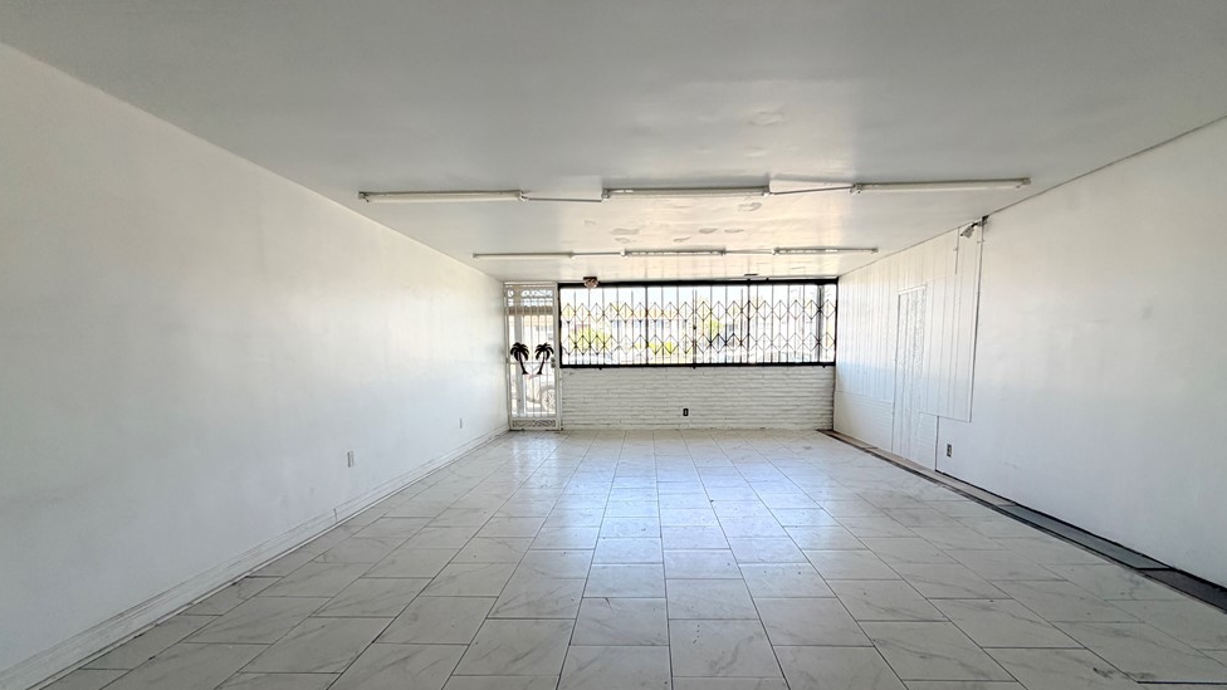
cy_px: 407
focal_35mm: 16
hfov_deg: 99.3
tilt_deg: +0.0
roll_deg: -1.1
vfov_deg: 66.6
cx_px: 631
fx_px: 521
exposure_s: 1/121
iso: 80
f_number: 2.2
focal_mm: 2.22
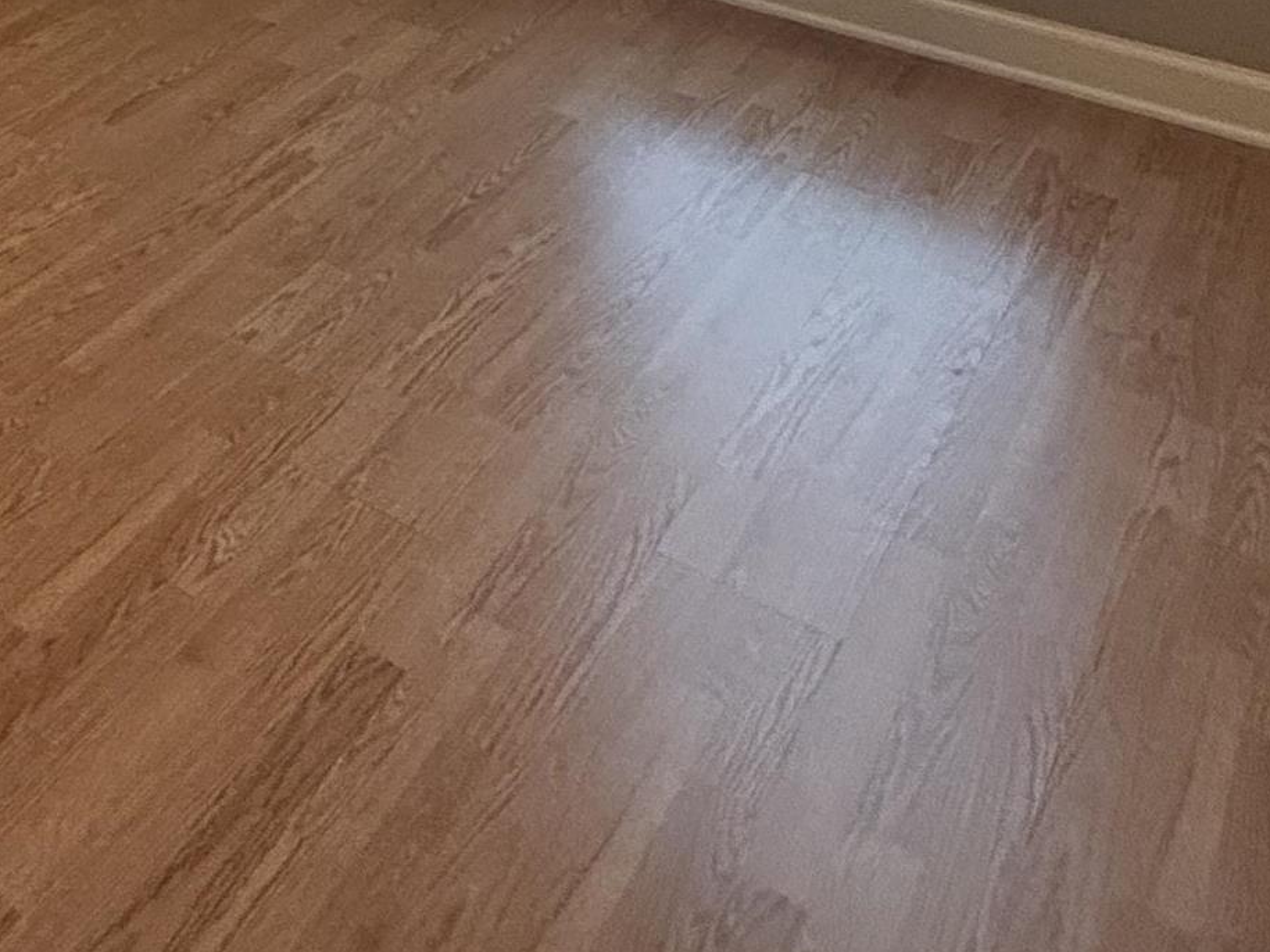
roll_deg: +1.5
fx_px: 1724
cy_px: -590
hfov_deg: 37.9
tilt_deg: -5.0
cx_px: 146
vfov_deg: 22.9
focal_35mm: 47
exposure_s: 1/120
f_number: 2.2
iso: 400
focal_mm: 2.22
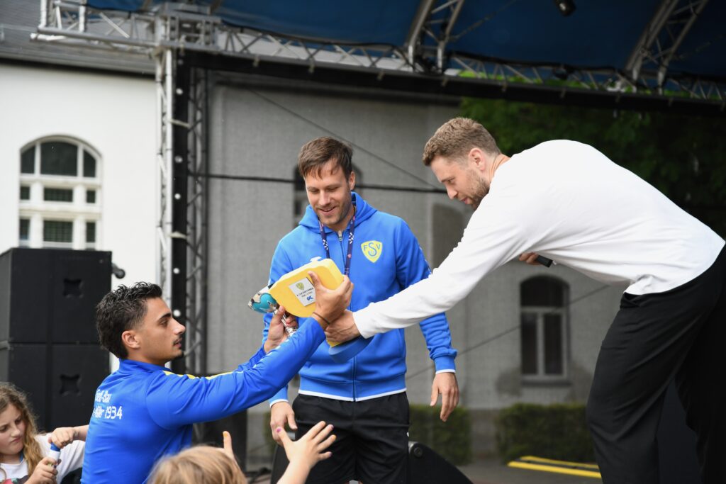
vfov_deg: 19.5
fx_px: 1412
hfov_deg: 28.8
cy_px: 242
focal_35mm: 70
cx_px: 363
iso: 560
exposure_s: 1/1600
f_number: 2.8
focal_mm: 70
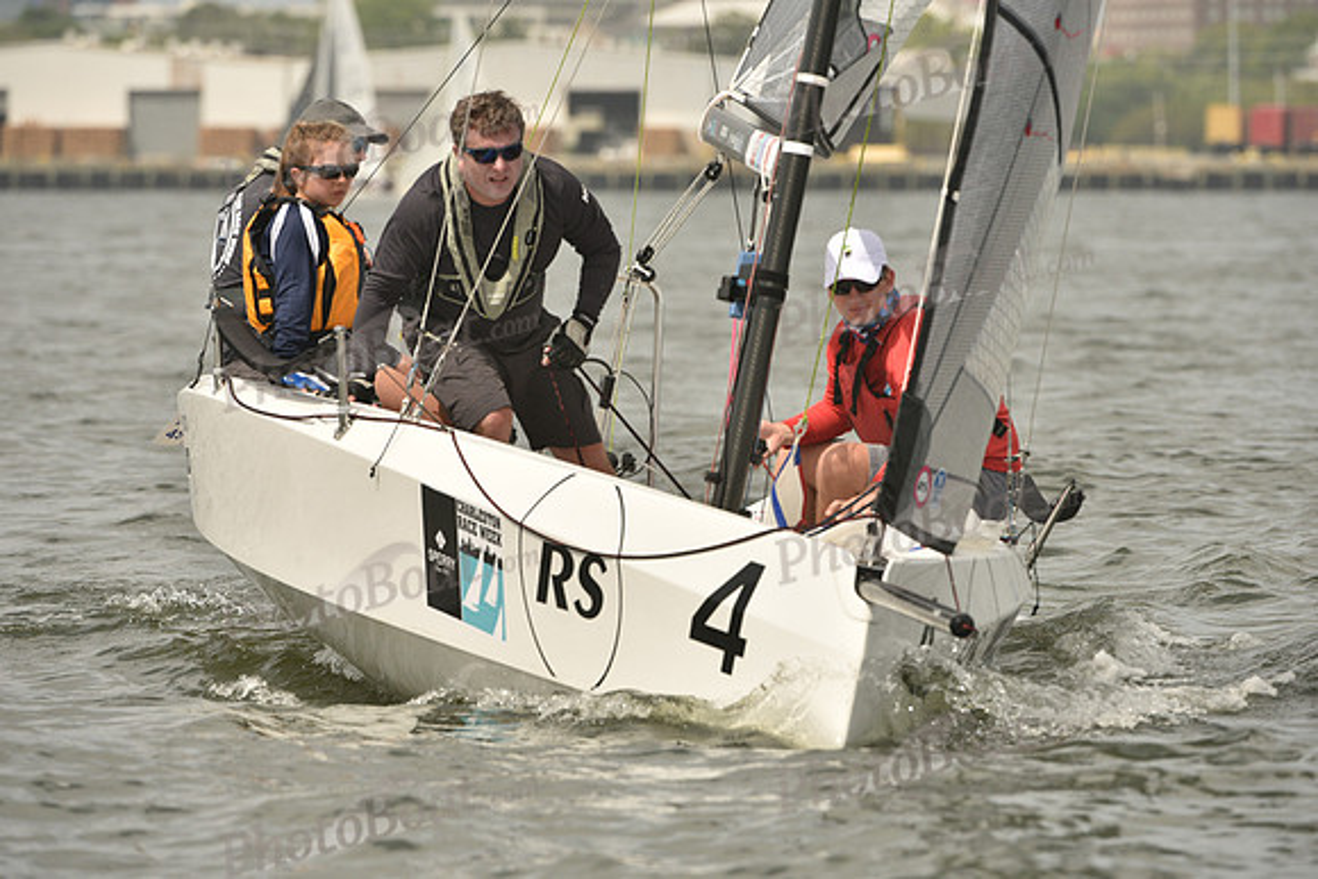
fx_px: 14647
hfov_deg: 5.2
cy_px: 440
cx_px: 659
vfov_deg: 3.4
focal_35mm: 400
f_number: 8
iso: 320
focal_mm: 400
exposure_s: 1/1250
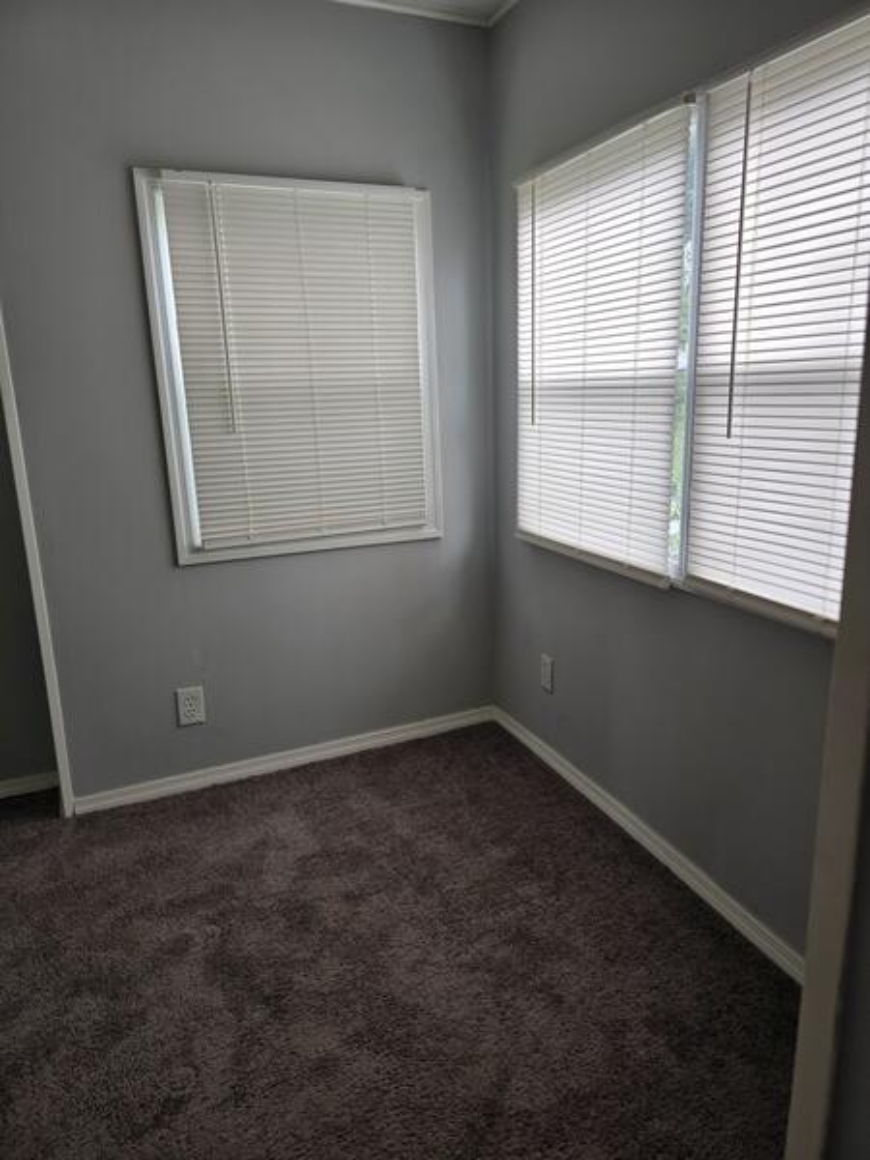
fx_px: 771
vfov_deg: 73.9
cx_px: 435
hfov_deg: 58.9
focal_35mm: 23
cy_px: 580
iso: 40
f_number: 1.7
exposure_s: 1/180
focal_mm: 6.3
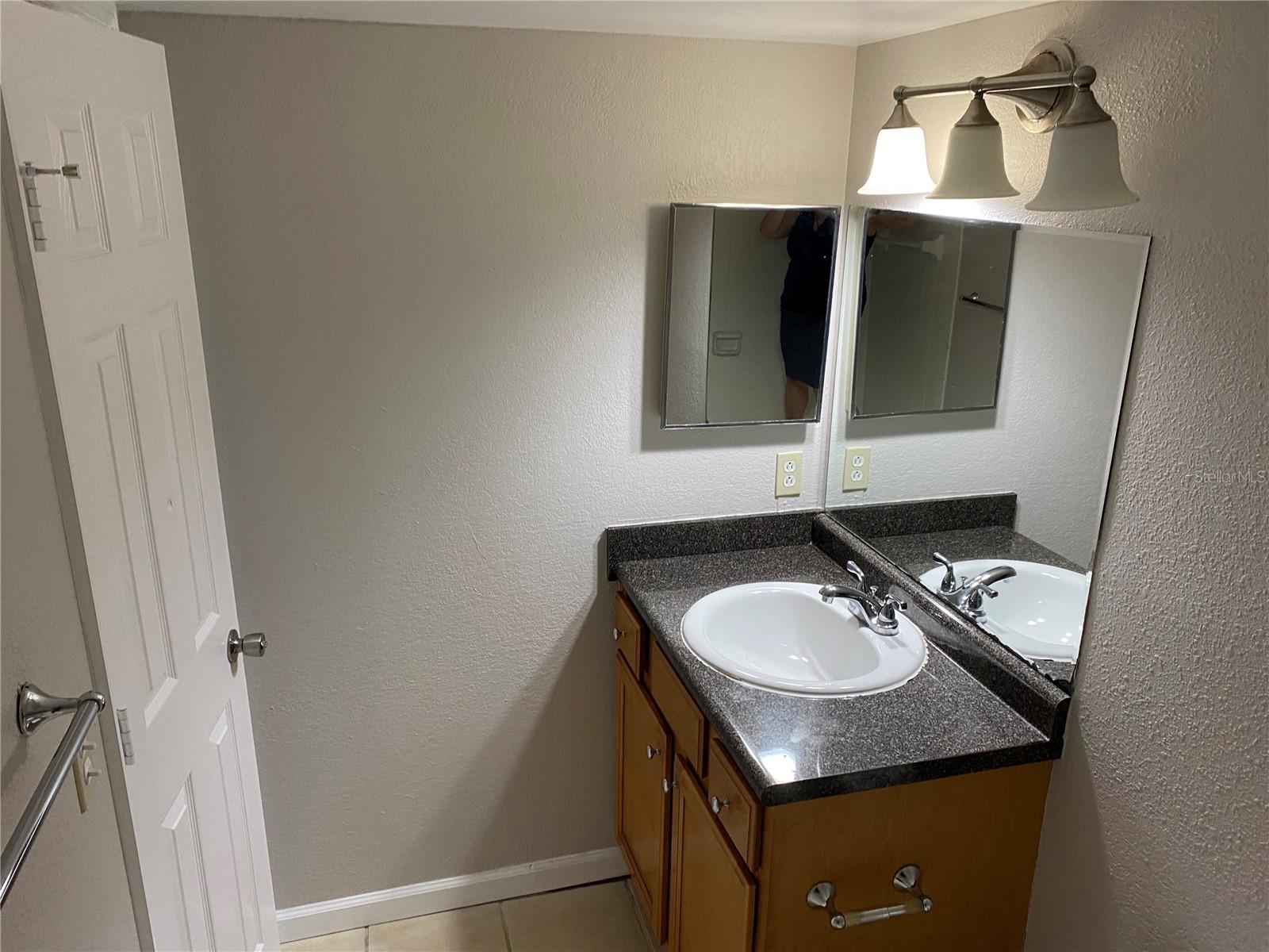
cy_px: 476
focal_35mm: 26
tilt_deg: -17.0
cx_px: 634
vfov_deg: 53.1
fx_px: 953
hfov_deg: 67.3
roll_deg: -0.4
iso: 125
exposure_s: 1/60
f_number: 1.8
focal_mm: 4.25
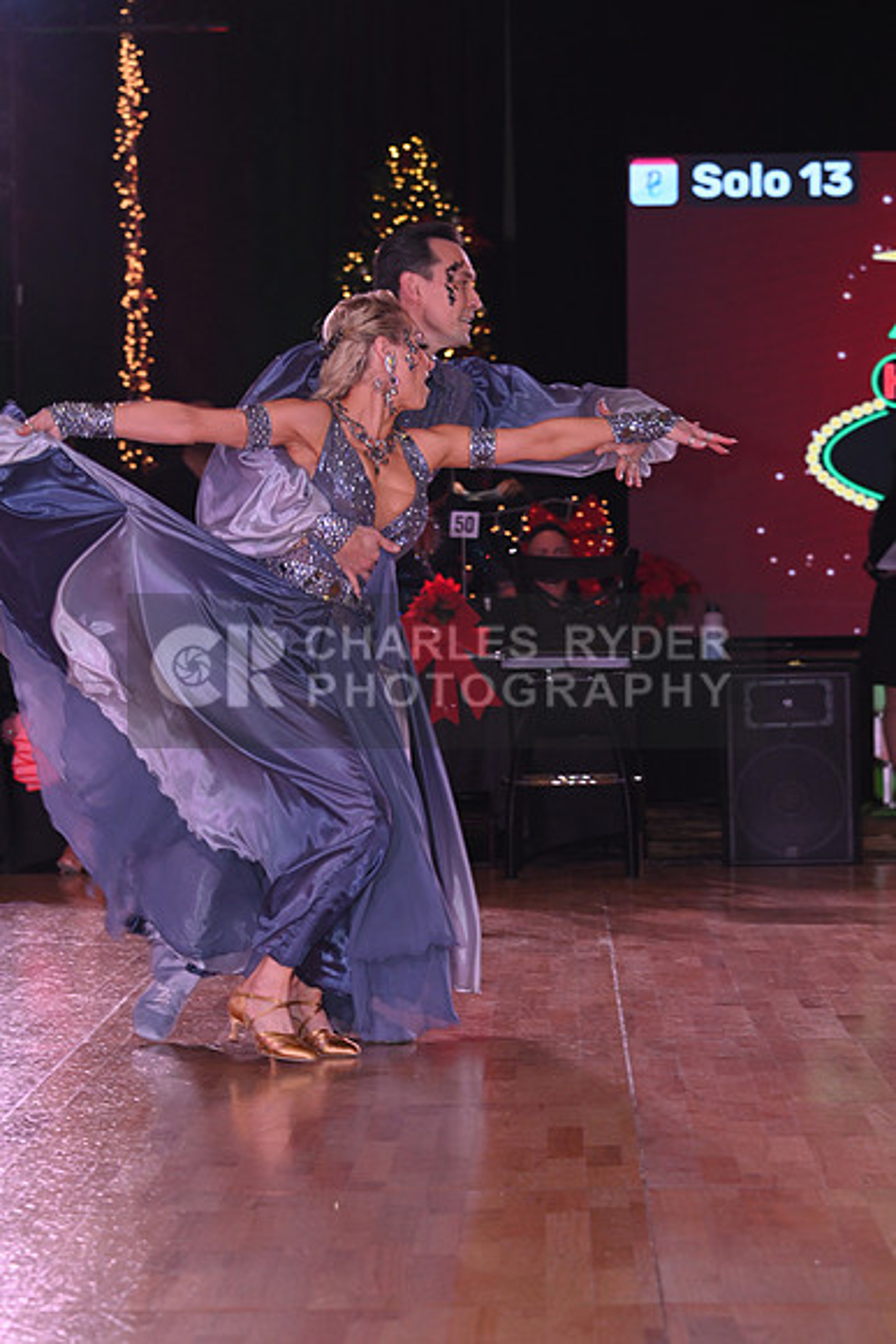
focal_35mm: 120
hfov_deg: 11.4
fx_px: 4477
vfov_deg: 17.1
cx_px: 448
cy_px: 672
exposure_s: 1/200
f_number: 6.3
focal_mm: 120
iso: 1250
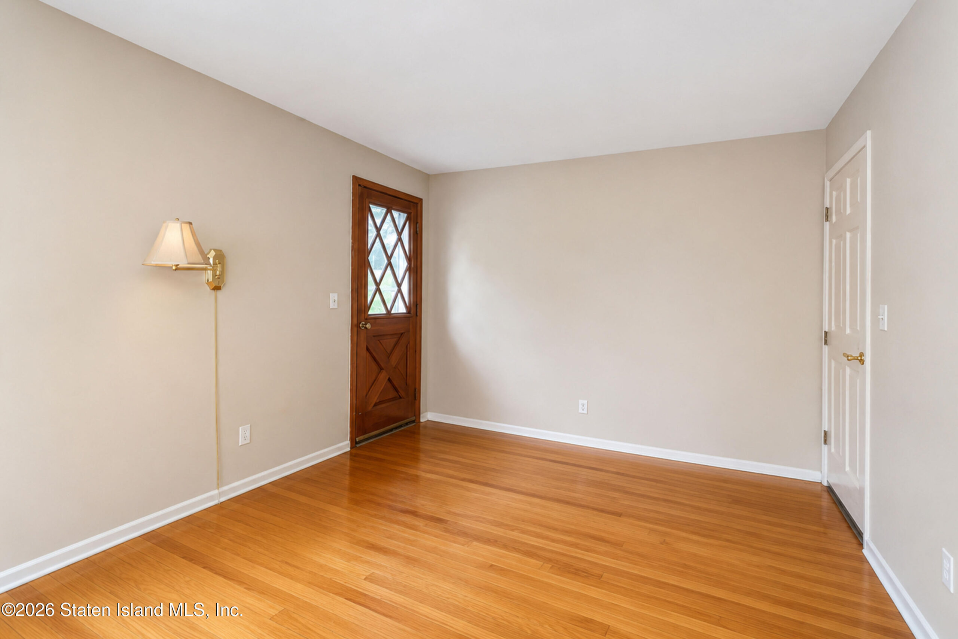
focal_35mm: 15
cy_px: 320
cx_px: 479
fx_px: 399
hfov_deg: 100.4
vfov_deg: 77.3
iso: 2000
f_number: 7.1
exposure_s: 1/60
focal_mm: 10
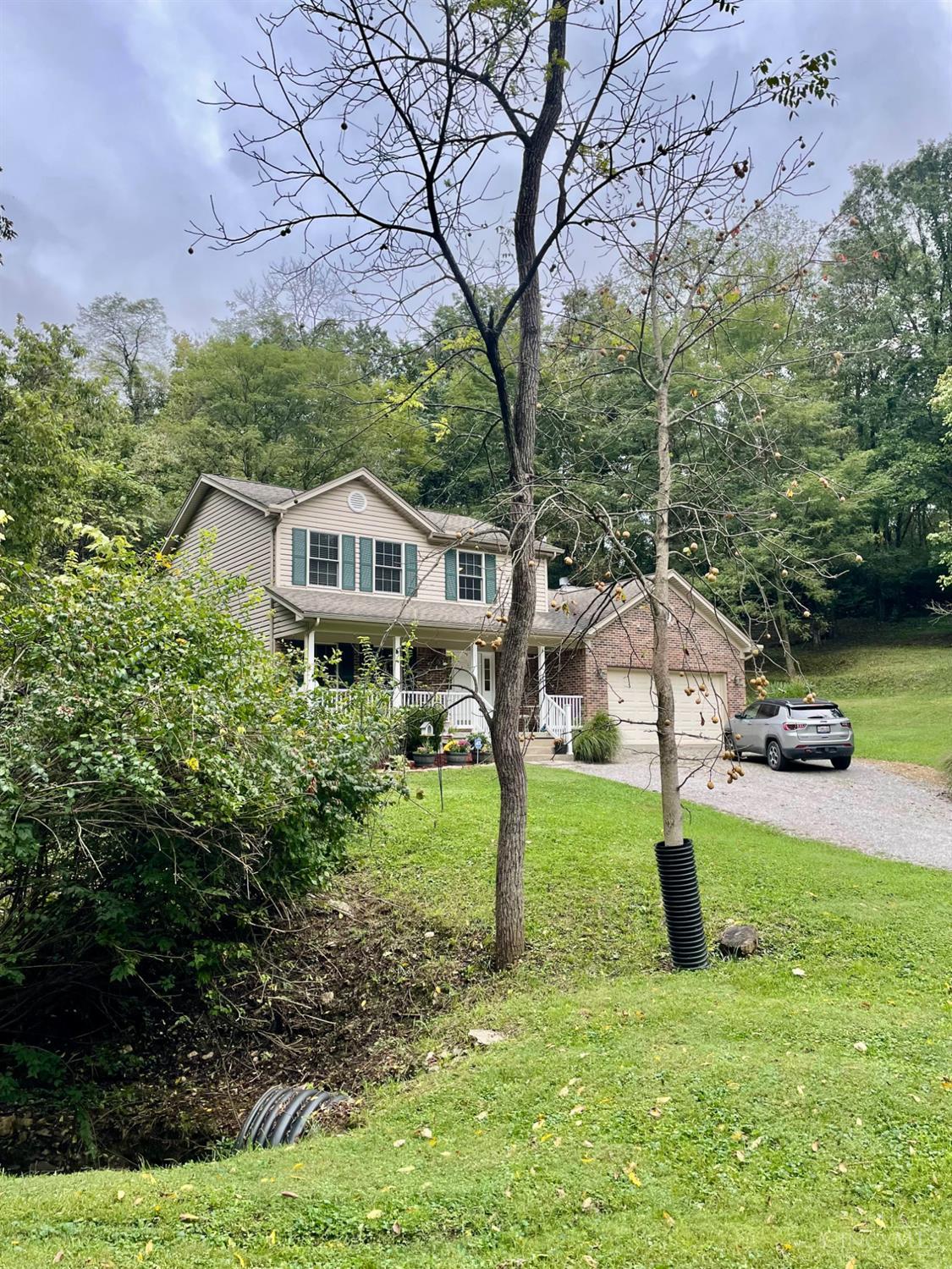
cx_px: 476
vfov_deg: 67.3
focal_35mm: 26
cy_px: 634
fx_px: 953
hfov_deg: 53.1
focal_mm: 4.2
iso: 32
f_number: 1.6
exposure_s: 1/619
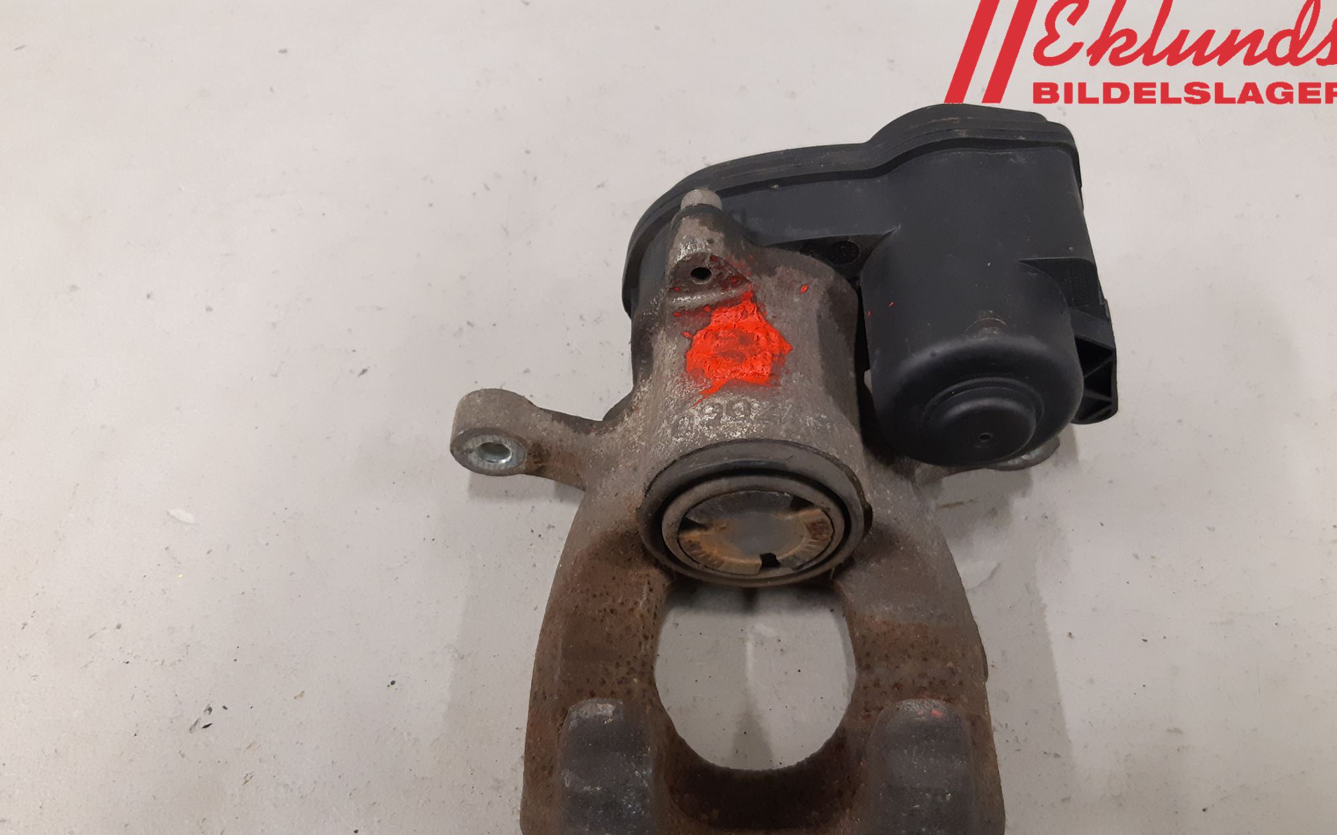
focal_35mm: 28
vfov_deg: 44.3
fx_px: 1020
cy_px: 500
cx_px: 672
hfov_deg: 66.5
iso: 250
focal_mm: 3.93
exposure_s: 1/50
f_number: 1.7
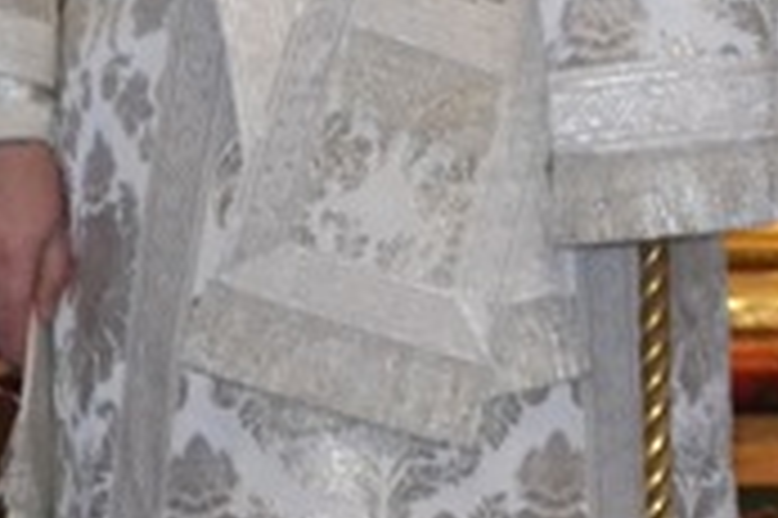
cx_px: 1385
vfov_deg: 5.4
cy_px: -543
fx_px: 5398
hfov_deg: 8.0
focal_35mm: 250
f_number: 5
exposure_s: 1/60
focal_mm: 36
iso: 3200
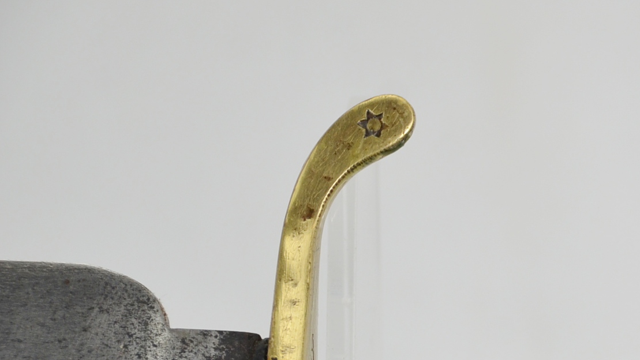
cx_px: 710
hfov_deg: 9.9
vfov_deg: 5.6
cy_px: 449
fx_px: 3666
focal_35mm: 216
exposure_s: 1/250
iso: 450
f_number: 5
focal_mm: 62
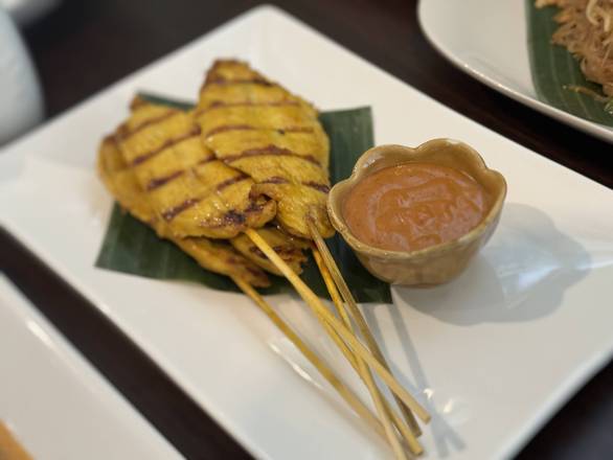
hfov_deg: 39.6
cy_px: 230
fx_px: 850
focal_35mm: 48
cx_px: 306
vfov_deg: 30.3
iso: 160
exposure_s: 1/60
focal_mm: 6.86
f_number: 1.78
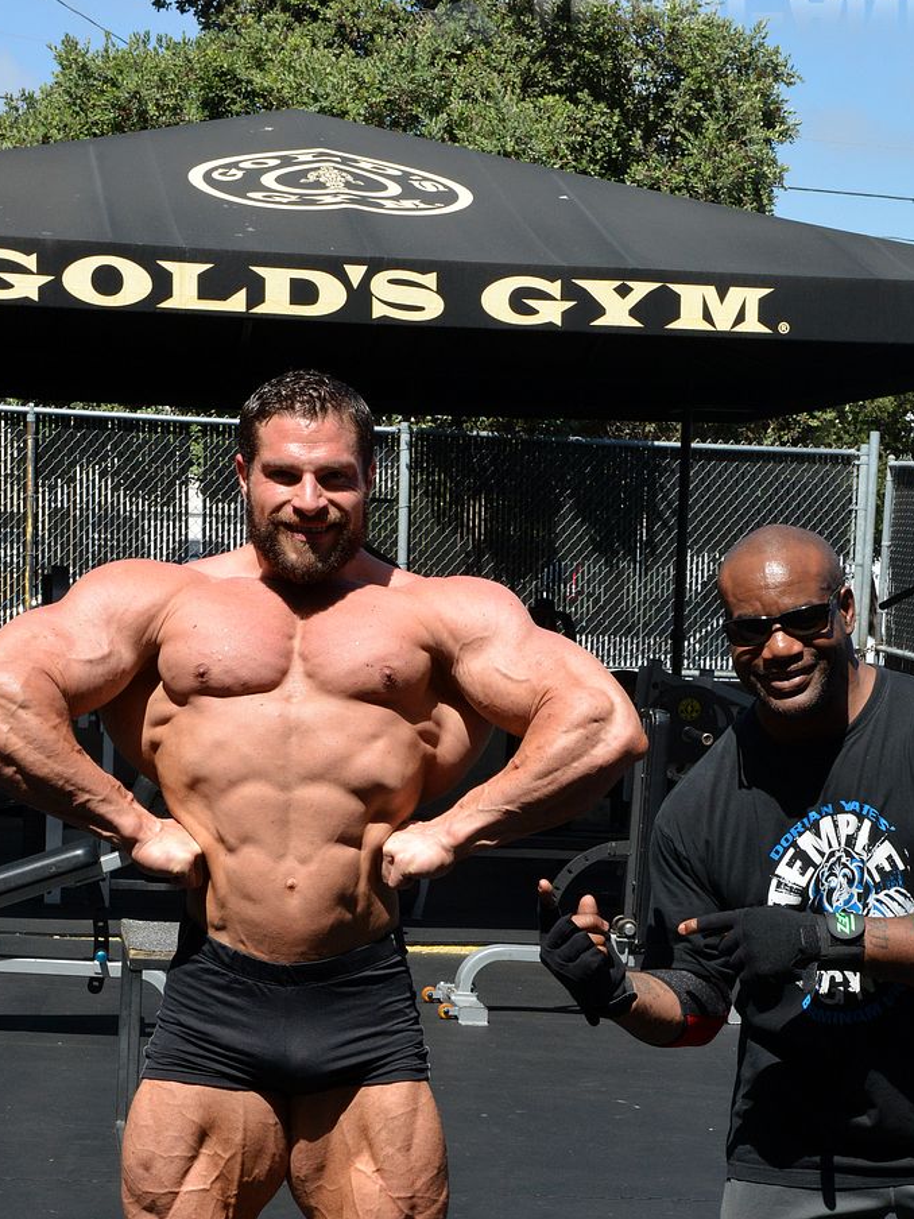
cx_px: 559
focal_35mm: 86
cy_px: 994
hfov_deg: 17.1
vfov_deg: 22.4
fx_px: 3028
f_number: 13
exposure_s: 1/640
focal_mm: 50
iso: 1250
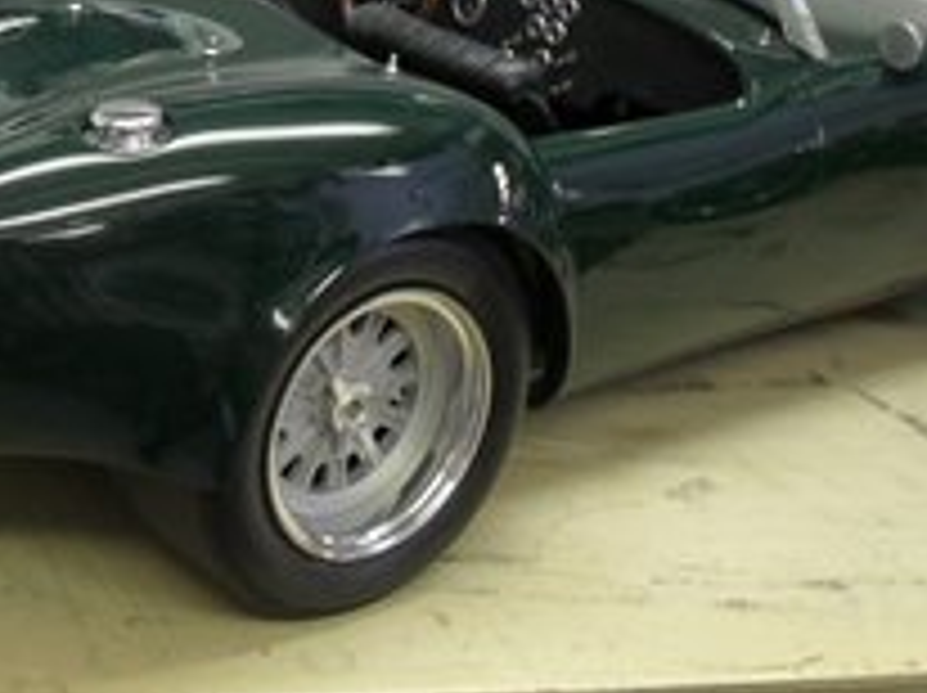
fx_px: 1819
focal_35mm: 68
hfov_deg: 28.4
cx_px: 320
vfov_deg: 21.0
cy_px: 36
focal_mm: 6.2
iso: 160
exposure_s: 1/30
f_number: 2.8
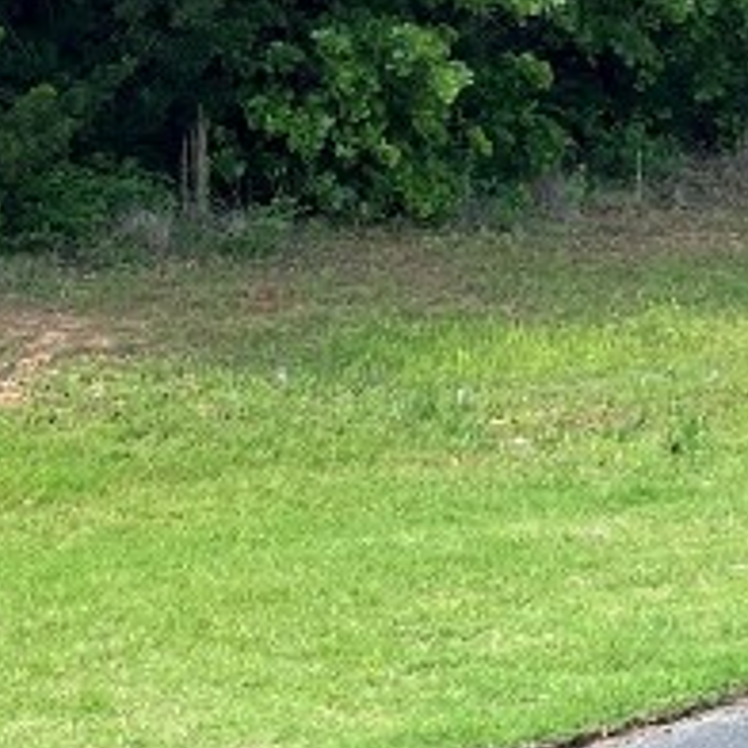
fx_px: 2934
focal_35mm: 120
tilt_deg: -0.7
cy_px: -84
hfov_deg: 14.2
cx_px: 809
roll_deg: -0.7
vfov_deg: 14.2
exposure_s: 1/1056
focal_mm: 5.1
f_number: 1.6
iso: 50
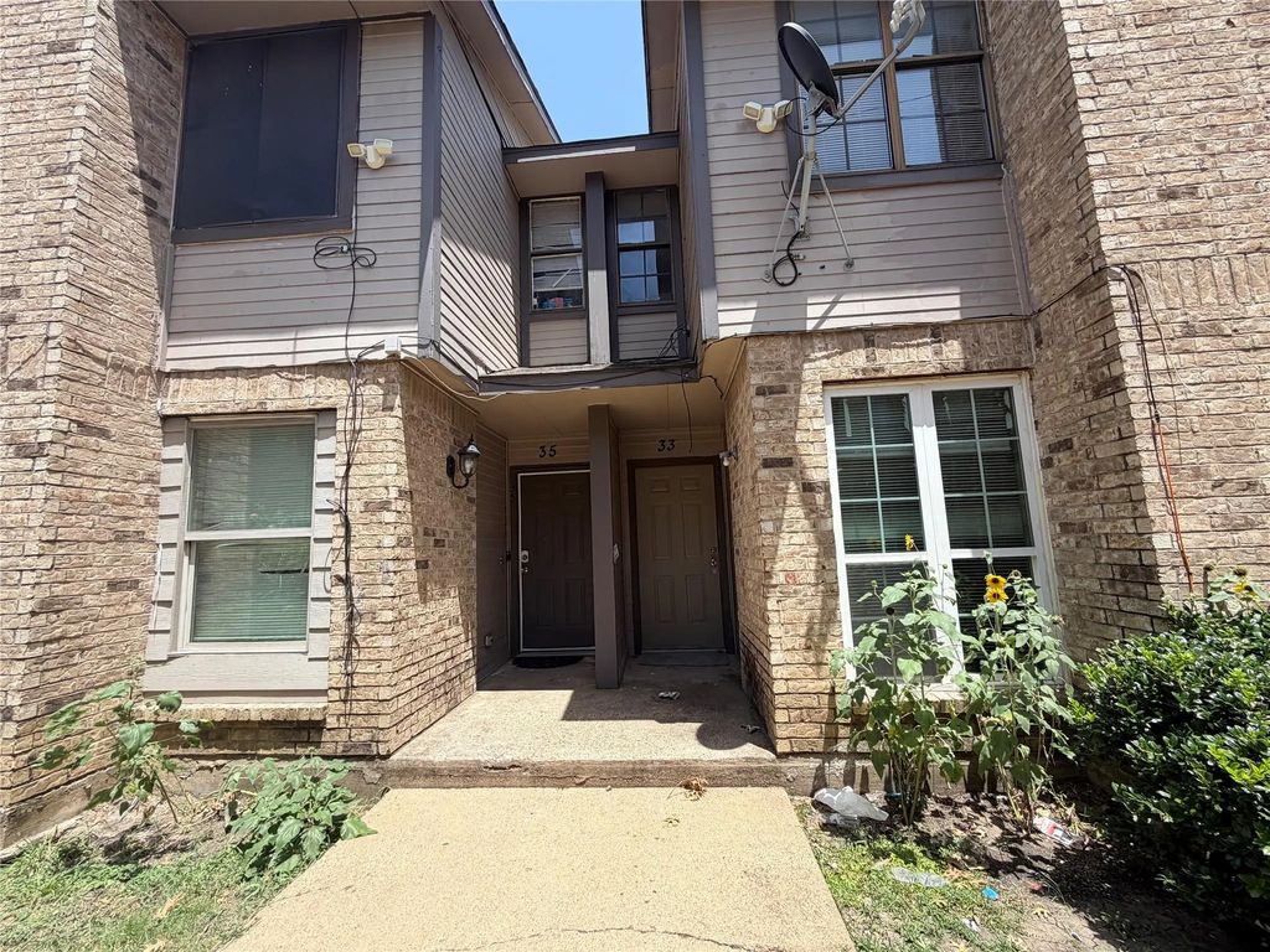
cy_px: 476
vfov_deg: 85.7
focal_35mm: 14
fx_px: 514
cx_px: 635
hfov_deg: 102.1
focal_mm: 2.22
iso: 32
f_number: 2.2
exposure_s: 1/770
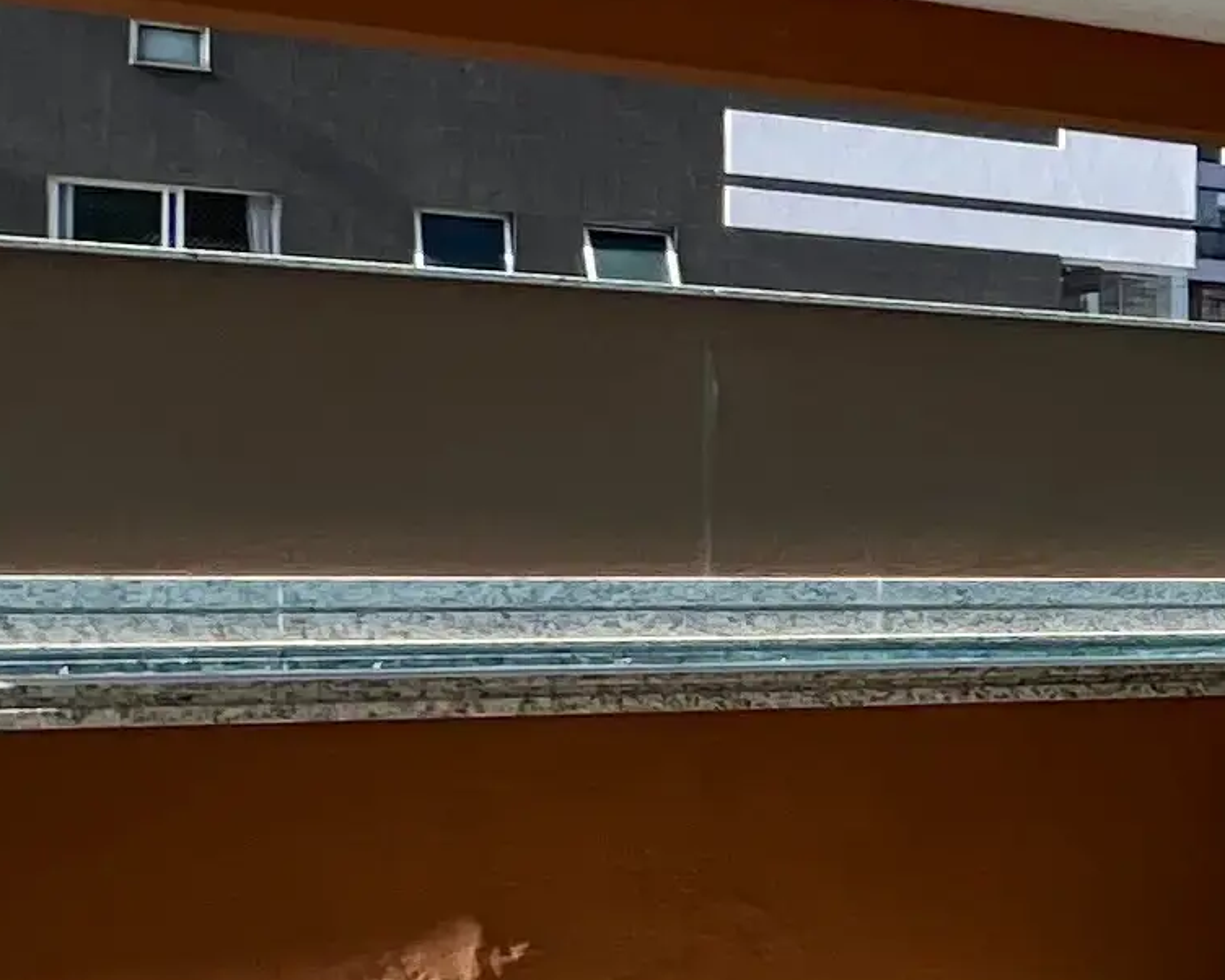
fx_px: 2466
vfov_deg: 22.5
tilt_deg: -0.4
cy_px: 549
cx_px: 2616
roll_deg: +0.2
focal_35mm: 68
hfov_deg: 17.3
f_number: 1.8
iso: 32
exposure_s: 1/428
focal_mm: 1.57
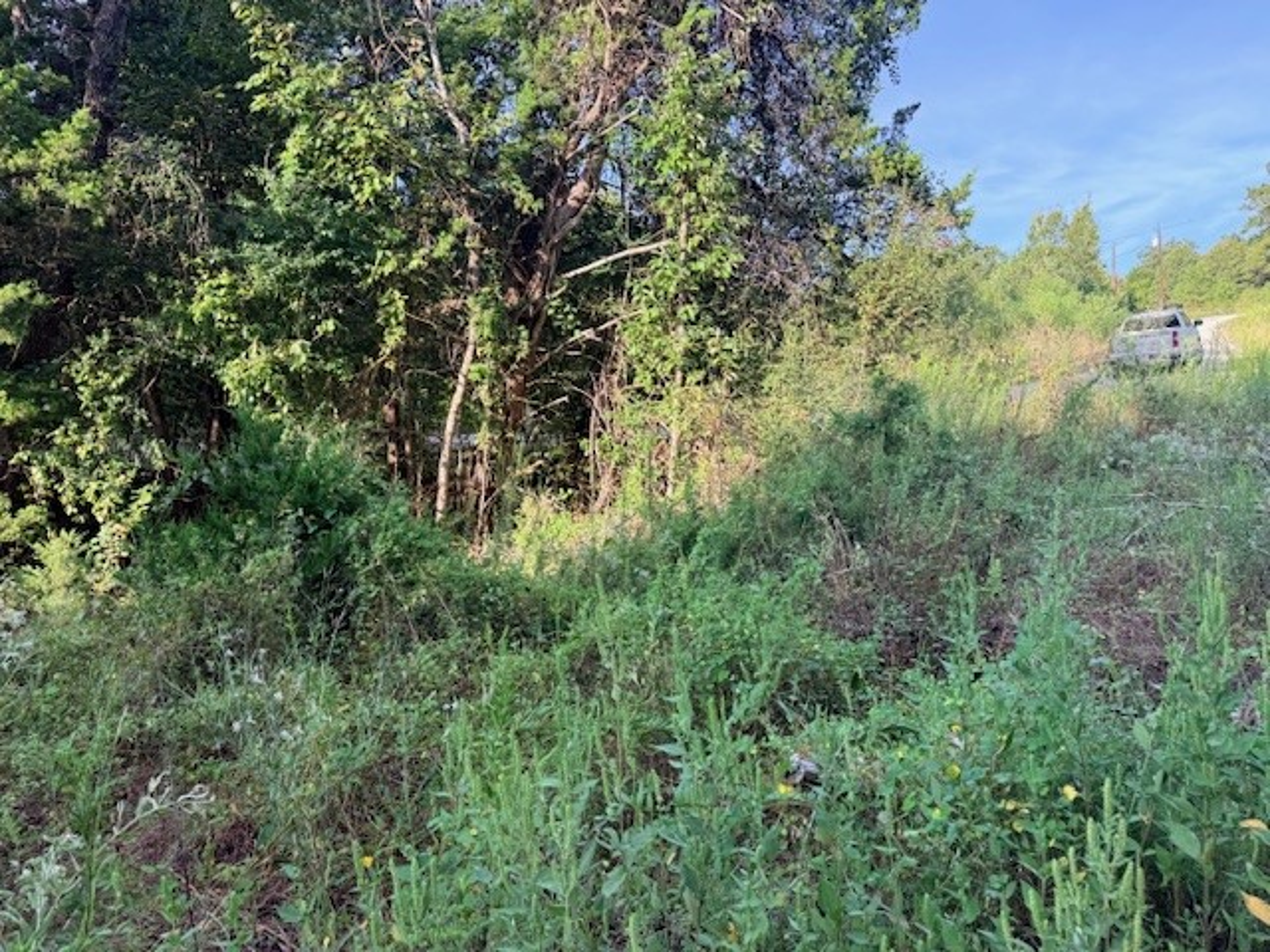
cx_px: 635
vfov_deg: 56.8
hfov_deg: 71.6
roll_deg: +0.2
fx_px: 881
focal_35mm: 24
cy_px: 476
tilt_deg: -5.3
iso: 80
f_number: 1.78
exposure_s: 1/559
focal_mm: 6.76
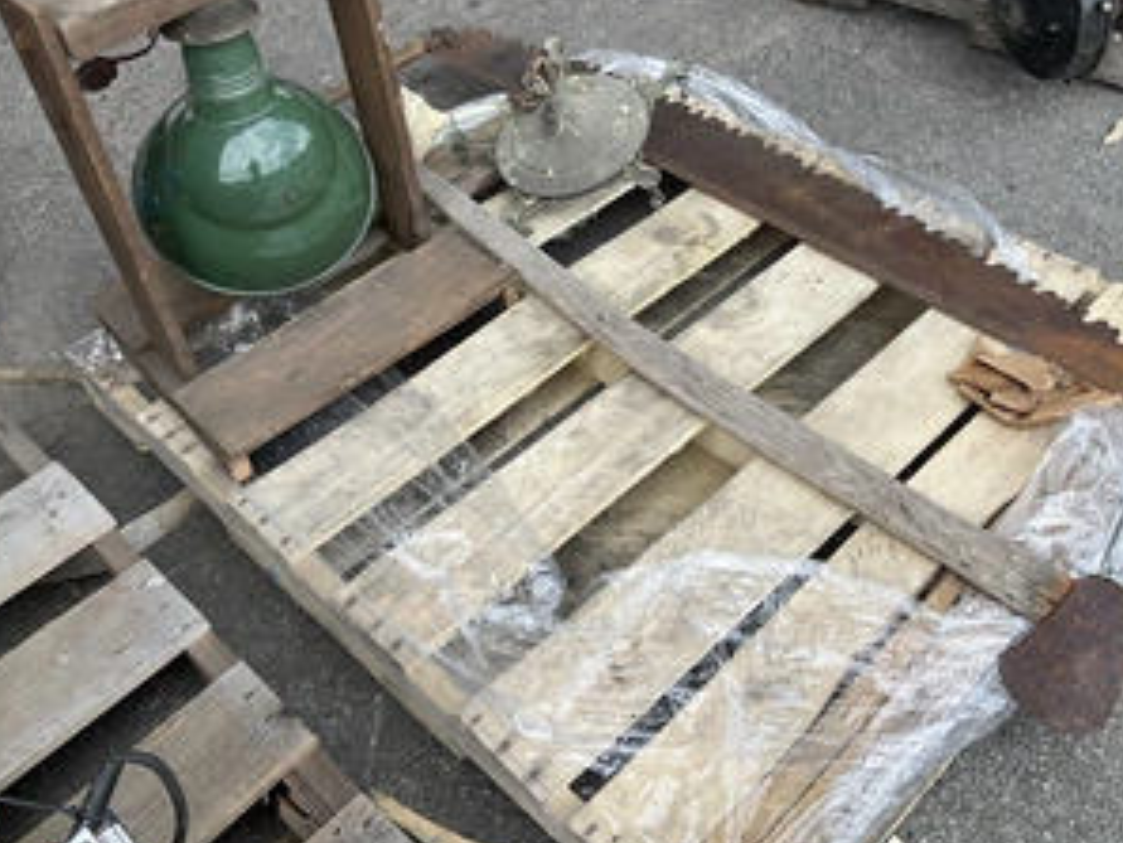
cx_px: 643
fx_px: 1266
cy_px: 314
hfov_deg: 47.7
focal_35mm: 39
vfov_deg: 36.6
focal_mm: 3
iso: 25
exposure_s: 1/383
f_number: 1.8
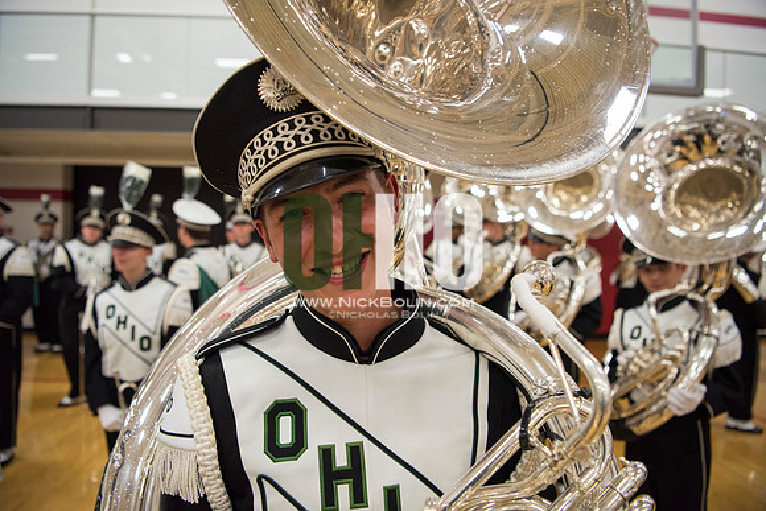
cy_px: 256
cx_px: 383
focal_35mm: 24
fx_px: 511
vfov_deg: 53.2
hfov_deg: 73.7
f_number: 3.2
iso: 2000
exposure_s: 1/320
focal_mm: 24
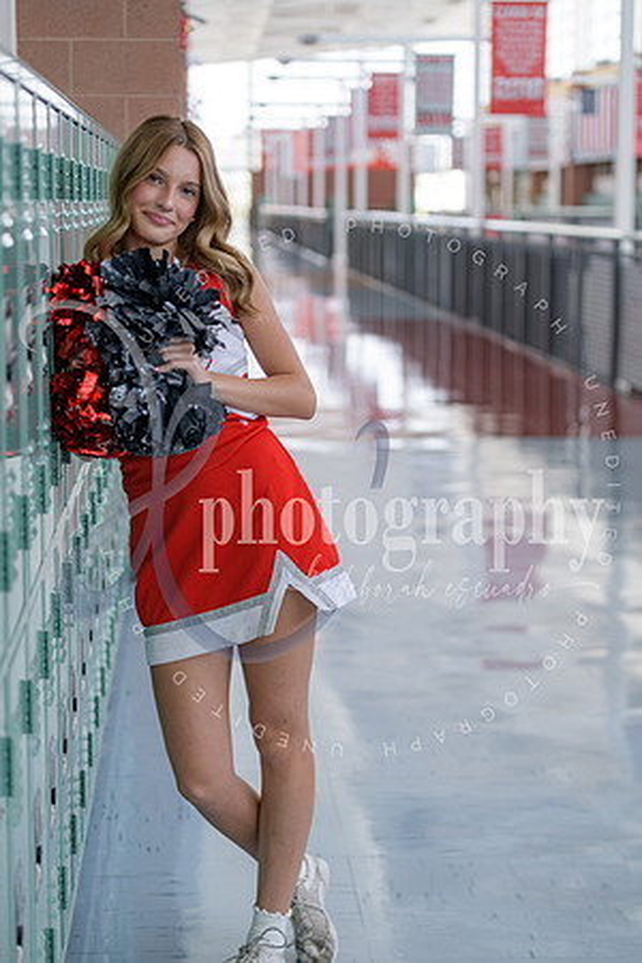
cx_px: 321
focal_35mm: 70
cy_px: 482
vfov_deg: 28.8
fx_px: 1872
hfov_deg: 19.5
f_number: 2.8
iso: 250
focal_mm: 70
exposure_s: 1/125
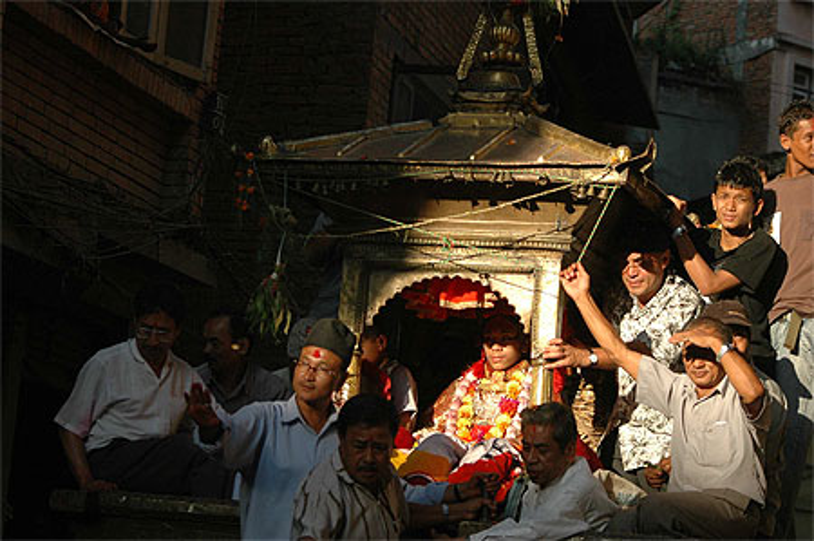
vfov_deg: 13.0
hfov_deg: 19.5
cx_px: 407
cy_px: 270
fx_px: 2372
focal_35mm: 105
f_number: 4
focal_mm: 70
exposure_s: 1/800
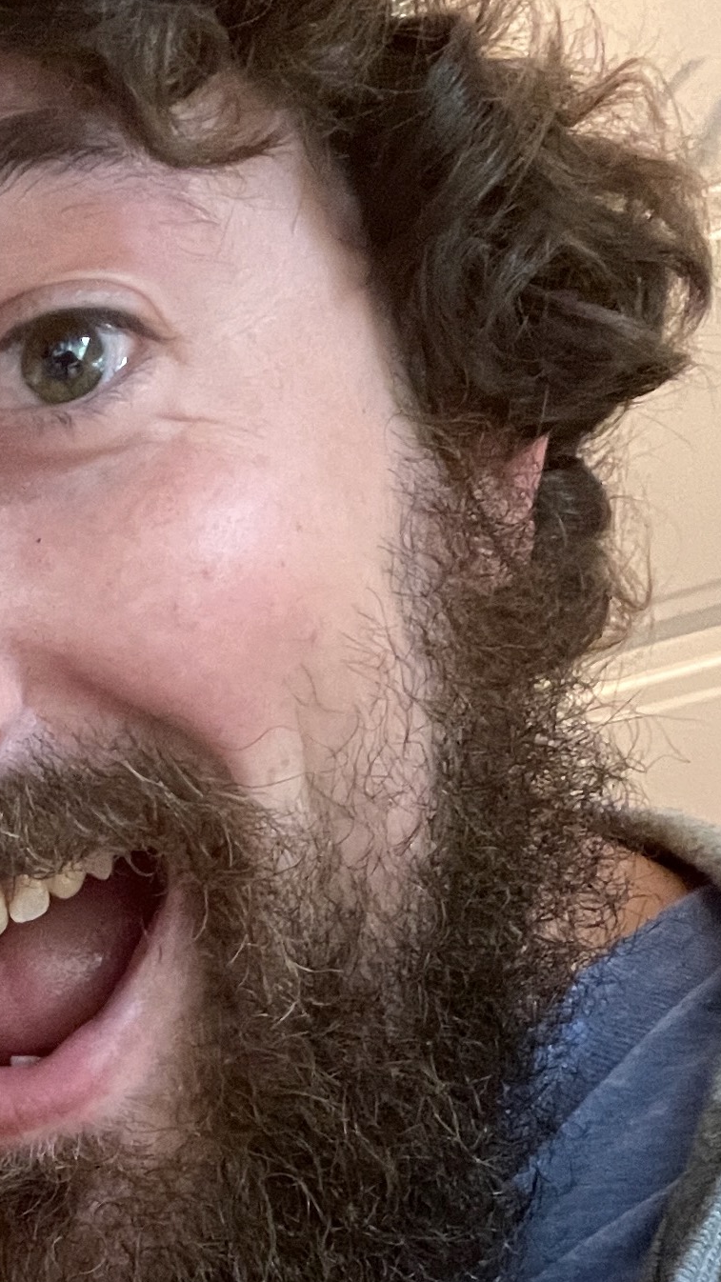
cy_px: 1315
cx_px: -139
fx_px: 2549
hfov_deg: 15.5
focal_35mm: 75
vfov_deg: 26.5
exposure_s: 1/17
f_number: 2.2
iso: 640
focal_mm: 2.71
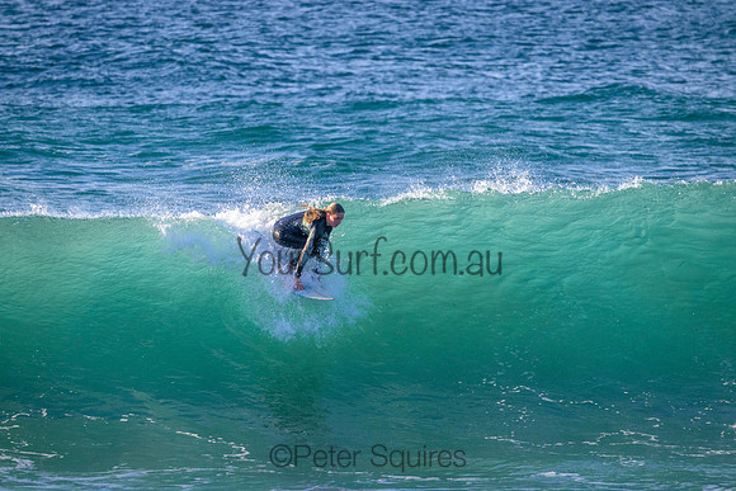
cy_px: 246
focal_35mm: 550
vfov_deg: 2.5
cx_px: 368
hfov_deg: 3.7
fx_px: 11247
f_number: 11
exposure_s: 1/2000
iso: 3200
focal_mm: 550
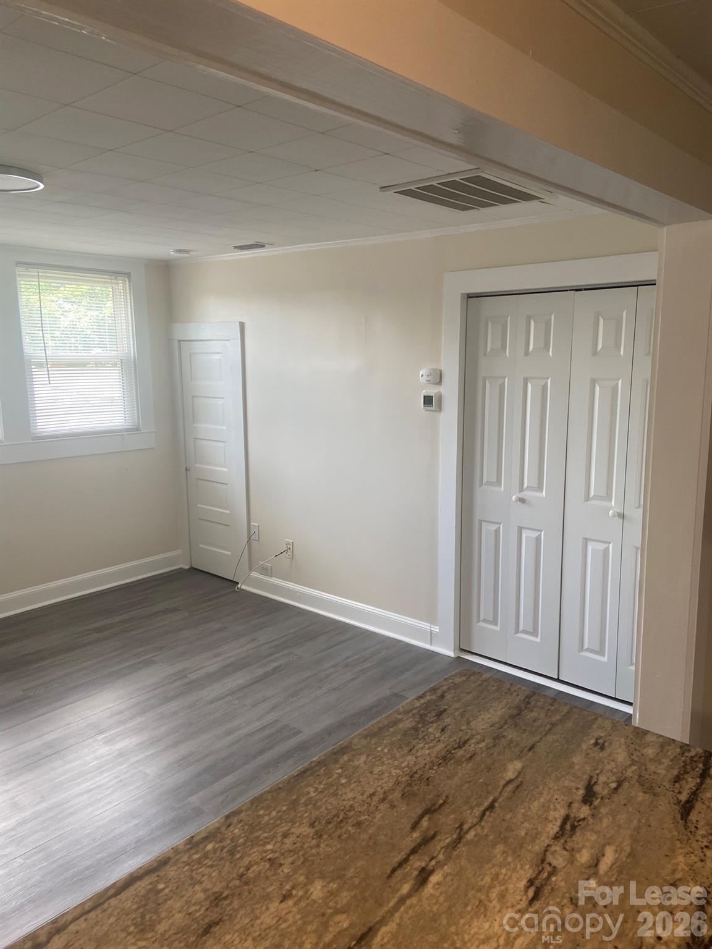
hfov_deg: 53.1
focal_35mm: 26
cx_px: 356
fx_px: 713
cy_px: 474
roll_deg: +0.8
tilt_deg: -9.0
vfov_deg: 67.3
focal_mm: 4.25
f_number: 1.8
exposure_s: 1/120
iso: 100
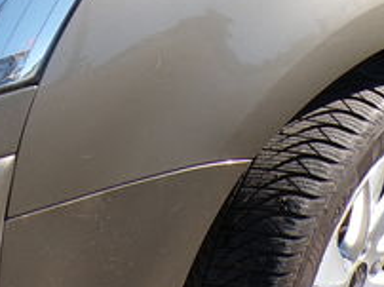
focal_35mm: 119
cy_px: 17
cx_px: 224
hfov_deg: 16.6
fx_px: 1319
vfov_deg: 12.3
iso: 100
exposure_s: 1/320
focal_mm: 4.3
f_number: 4.4
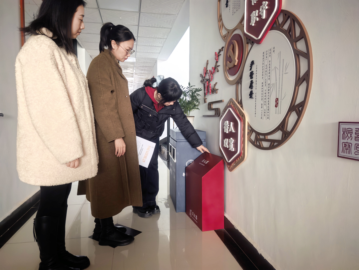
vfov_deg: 56.8
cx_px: 180
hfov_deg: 71.6
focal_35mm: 24
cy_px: 135
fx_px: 249
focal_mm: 5.34
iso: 640
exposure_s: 1/540
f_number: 1.6
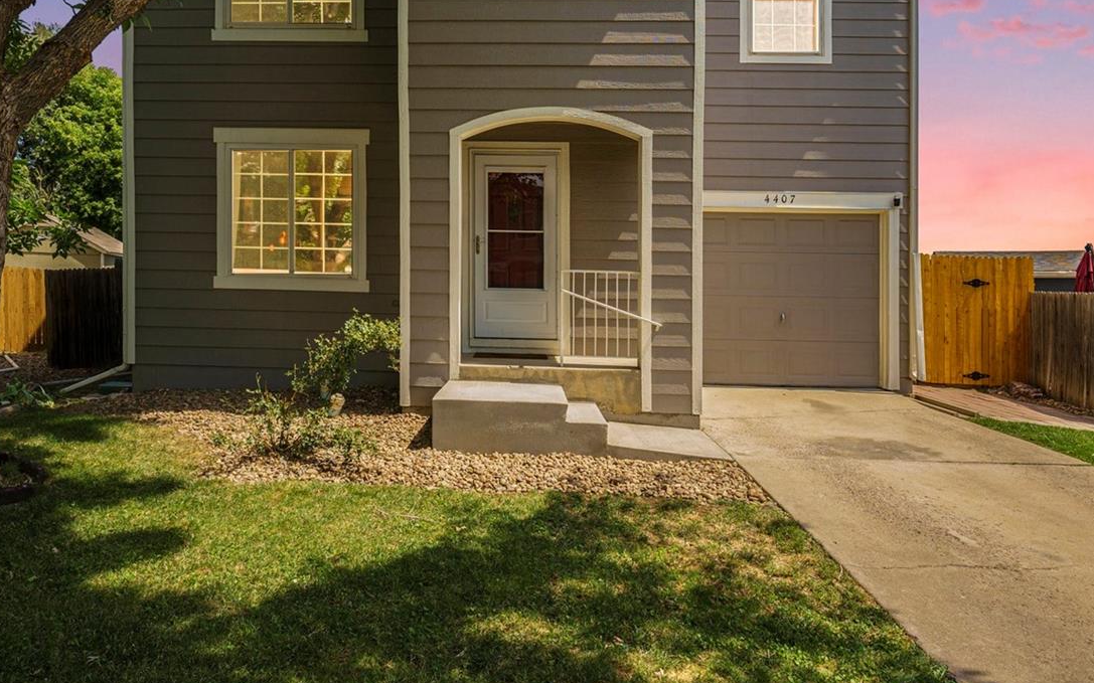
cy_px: 235
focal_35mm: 21
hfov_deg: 82.1
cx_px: 505
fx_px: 626
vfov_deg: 56.2
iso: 400
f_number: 8
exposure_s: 1/500
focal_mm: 14
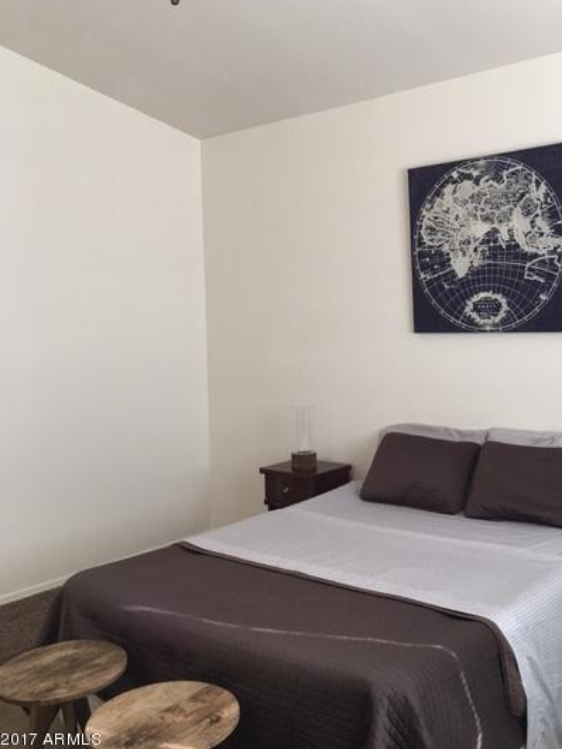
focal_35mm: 35
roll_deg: +1.2
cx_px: 330
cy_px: 321
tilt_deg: -0.5
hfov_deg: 40.6
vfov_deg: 52.4
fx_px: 757
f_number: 2.2
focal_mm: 4.15
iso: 32
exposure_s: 1/30
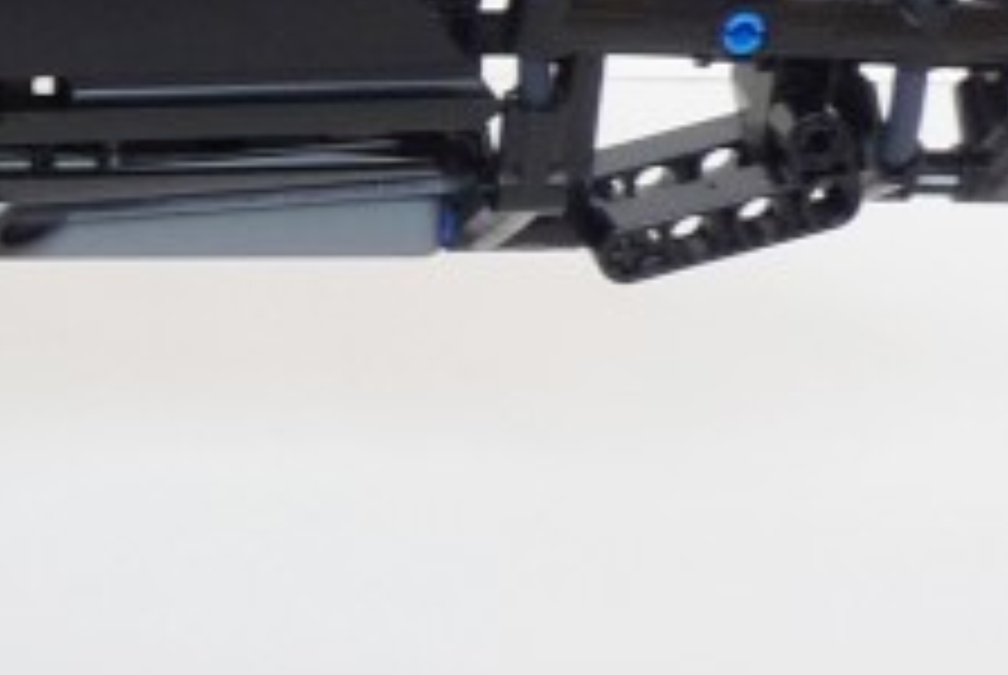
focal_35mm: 178
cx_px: -1300
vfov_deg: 7.7
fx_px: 4990
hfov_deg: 10.2
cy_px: 68
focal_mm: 5.4
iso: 100
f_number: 4.5
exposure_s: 1/13
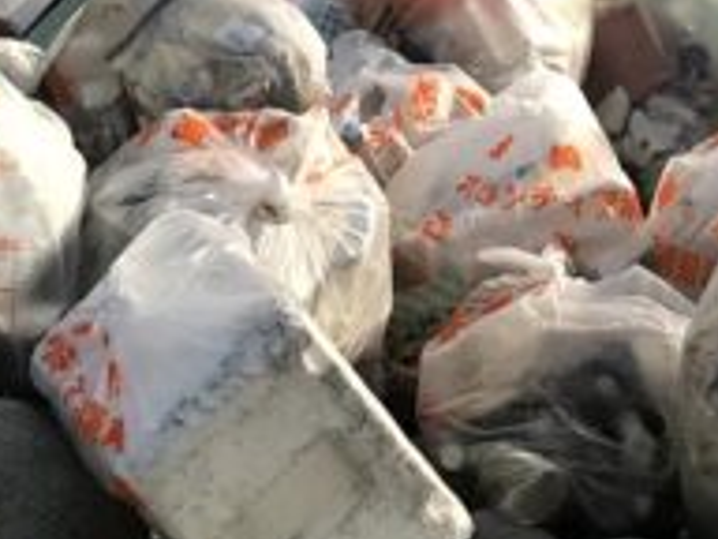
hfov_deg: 18.3
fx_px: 2219
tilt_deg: -8.4
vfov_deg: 13.1
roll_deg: +0.8
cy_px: -262
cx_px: 507
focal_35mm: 107
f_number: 1.8
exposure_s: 1/2994
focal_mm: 3.99
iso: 20
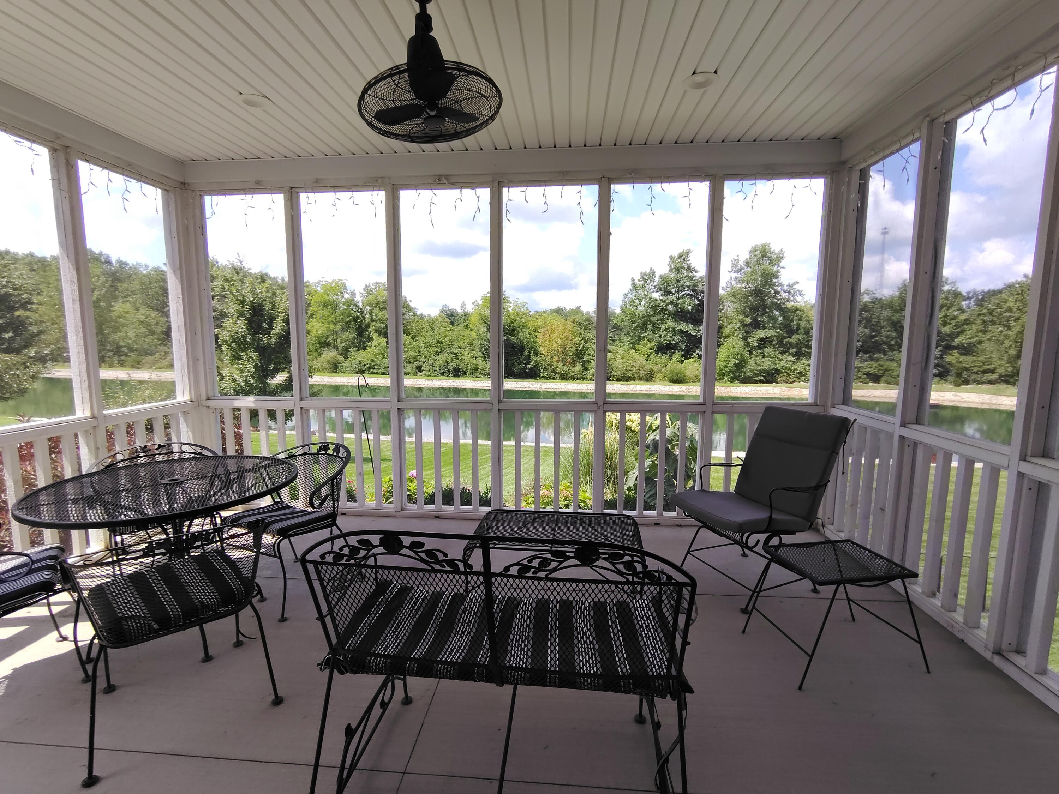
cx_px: 530
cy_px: 397
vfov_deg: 78.1
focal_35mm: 16
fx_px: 489
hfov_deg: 94.5
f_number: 2.2
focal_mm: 2.13
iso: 100
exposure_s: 1/235
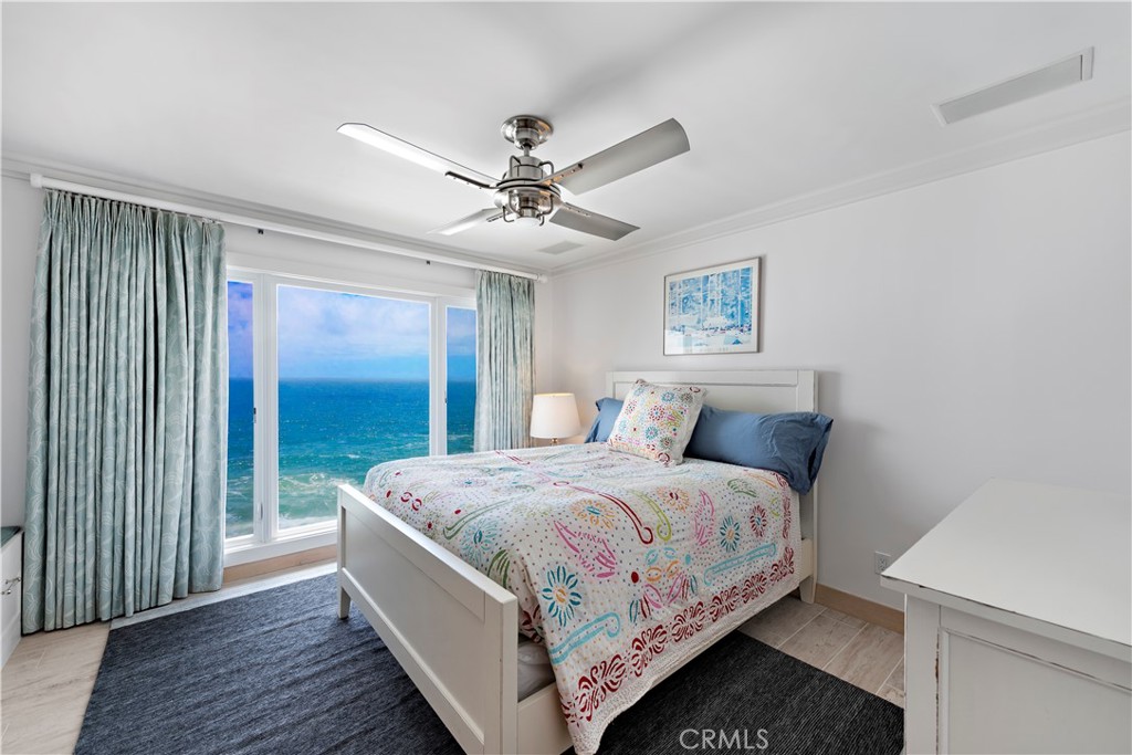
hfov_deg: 104.2
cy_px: 378
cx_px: 566
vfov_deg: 81.2
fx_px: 440
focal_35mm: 14
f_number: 7.1
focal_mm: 14
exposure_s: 1/25
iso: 250
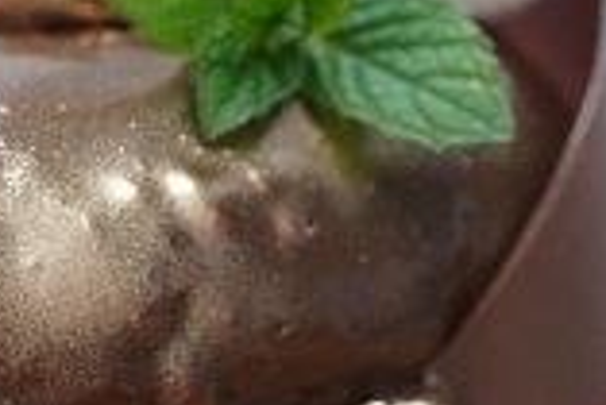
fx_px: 5274
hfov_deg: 6.6
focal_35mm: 313
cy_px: 158
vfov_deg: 4.4
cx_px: 96
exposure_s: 1/160
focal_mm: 82
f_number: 5.6
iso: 5000
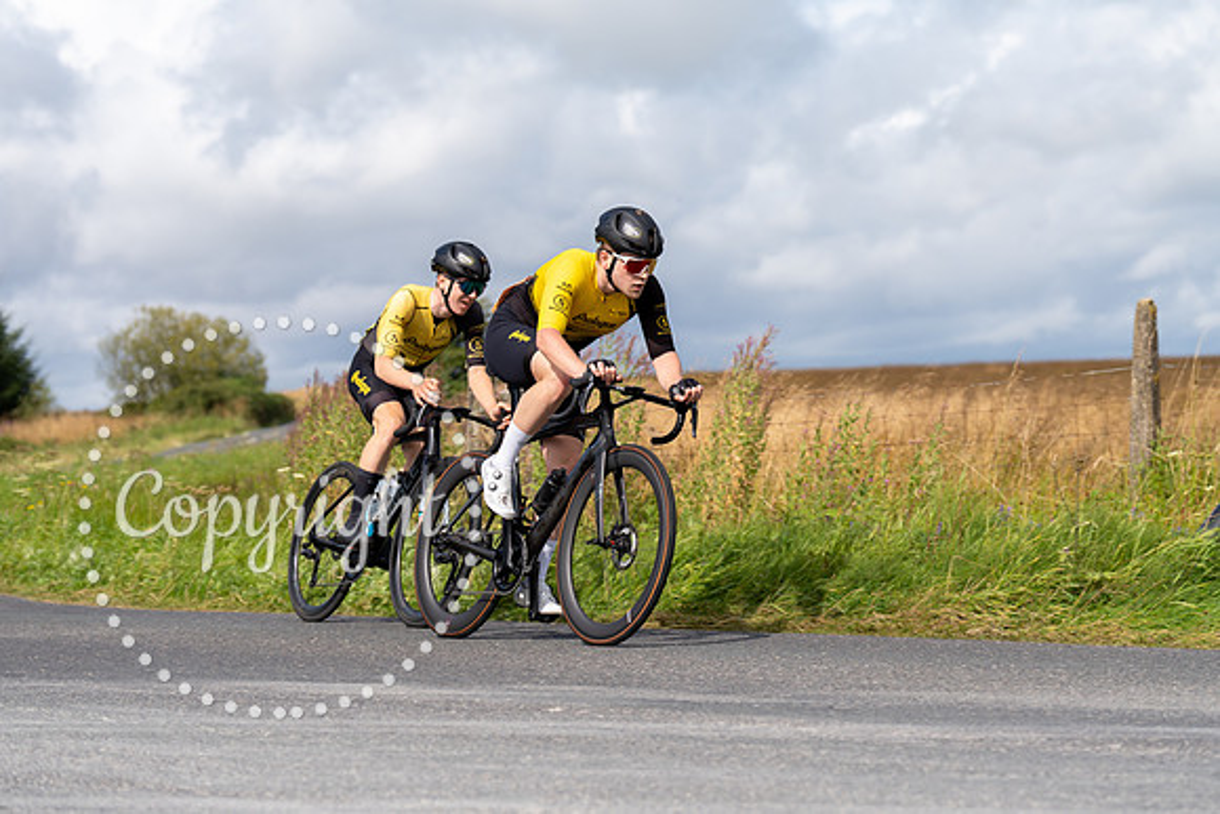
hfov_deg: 22.1
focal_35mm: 92
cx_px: 610
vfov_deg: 14.9
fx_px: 3118
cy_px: 407
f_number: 4
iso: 100
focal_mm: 92
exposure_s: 1/800
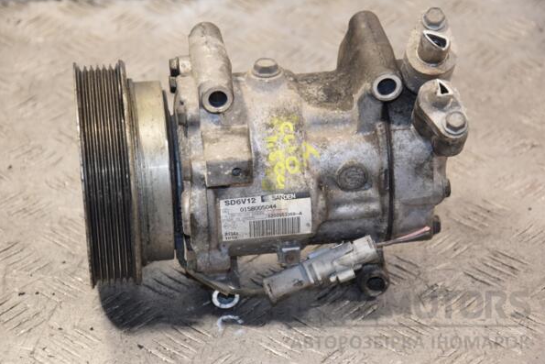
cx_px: 273
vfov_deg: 10.7
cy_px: 182
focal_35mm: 129
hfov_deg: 15.9
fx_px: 1946
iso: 800
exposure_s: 1/80
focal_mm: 85
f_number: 5.6
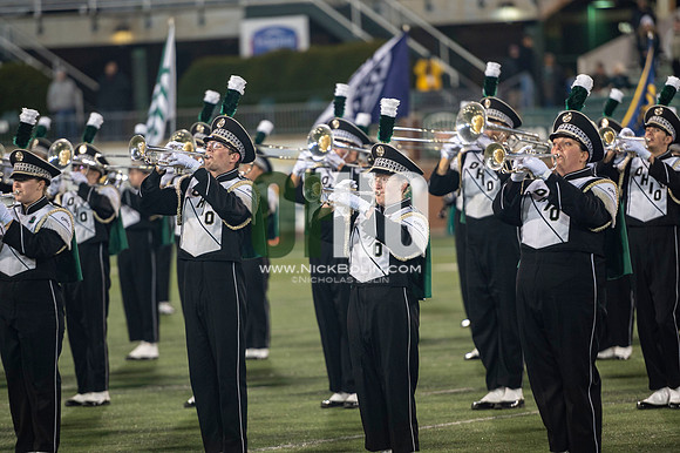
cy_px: 226
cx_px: 340
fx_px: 3775
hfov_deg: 10.3
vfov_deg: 6.9
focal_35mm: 200
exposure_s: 1/500
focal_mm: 200
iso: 1000
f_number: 2.8
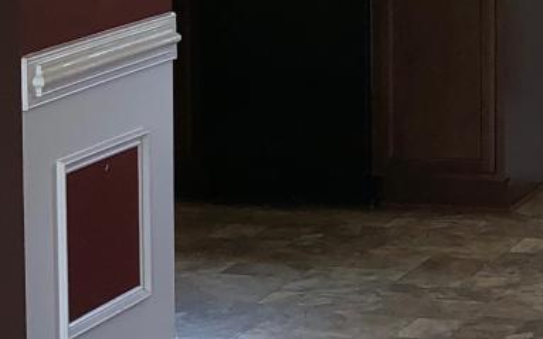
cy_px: -149
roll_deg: +0.7
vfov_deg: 8.3
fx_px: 2293
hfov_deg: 13.2
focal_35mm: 155
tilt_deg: -3.3
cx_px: 632
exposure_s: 1/22
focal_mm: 4
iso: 20
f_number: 1.8
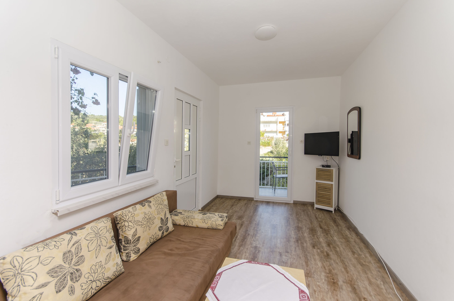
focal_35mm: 15
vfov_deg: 77.1
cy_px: 150
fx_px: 189
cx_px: 227
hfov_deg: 100.5
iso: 100
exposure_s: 1/100
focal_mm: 10
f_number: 7.1
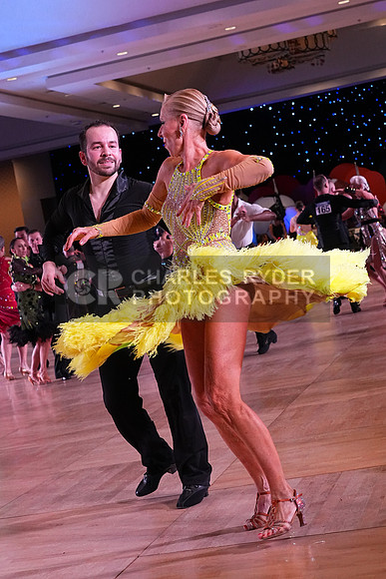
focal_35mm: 75
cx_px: 193
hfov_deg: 18.2
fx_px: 1205
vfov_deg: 27.0
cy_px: 290
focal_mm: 50
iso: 3200
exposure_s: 1/400
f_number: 5.6
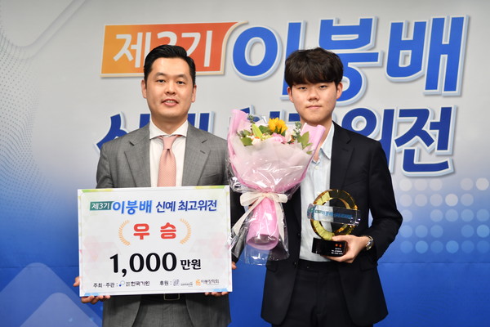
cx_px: 245
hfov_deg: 24.8
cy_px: 164
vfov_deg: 16.7
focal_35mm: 82
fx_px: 1116
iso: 400
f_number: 4
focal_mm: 55
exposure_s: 1/125
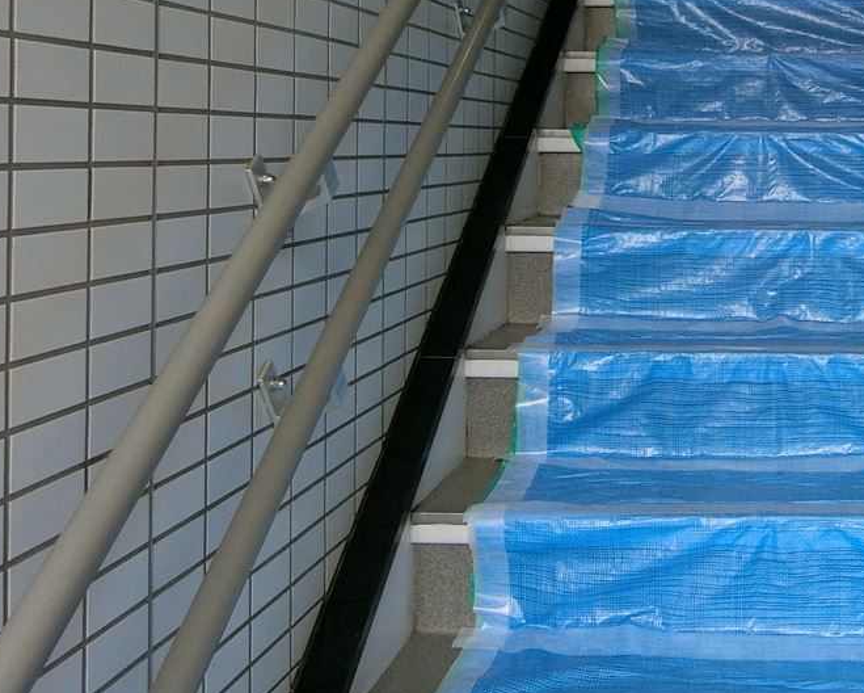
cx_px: 798
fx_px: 1151
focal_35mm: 45
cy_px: 122
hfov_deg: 38.0
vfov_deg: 32.4
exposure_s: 1/125
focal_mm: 4.06
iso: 160
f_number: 2.7
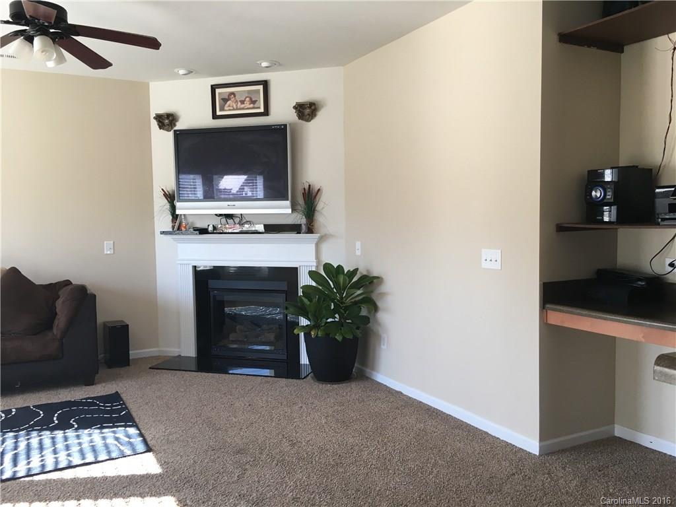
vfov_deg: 48.2
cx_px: 338
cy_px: 254
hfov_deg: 61.7
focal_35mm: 29
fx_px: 566
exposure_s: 1/30
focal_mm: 4.15
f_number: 2.2
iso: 25
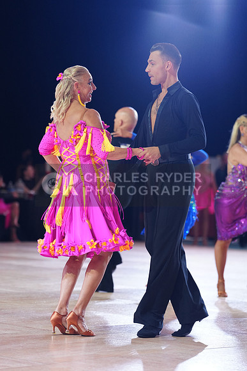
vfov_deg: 15.9
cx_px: 124
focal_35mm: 129
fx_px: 1327
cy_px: 186
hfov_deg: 10.6
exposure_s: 1/400
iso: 1000
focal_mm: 129
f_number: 2.8
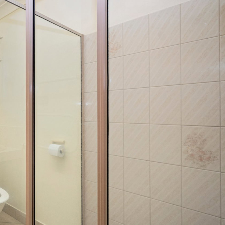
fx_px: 191
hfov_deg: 51.7
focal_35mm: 26
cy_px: 124
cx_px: 12
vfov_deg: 60.8
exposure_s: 1/160
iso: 640
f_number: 4
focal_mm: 16
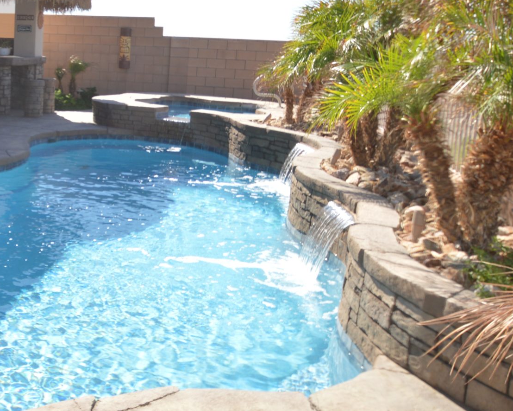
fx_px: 592
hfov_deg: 41.9
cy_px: 106
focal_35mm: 39
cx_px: 25
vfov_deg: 37.3
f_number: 7.1
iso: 100
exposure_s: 1/200
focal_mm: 12
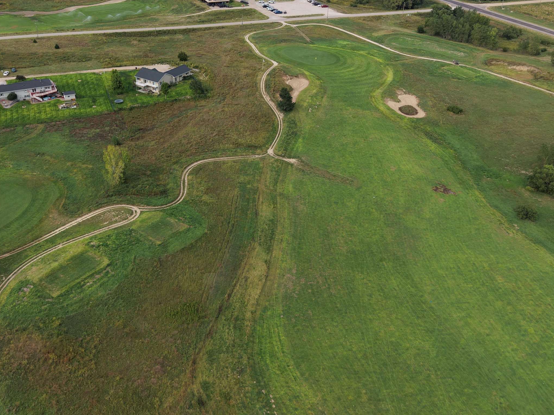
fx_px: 576
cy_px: 147
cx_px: 213
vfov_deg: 39.3
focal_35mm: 36
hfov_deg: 50.9
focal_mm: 8.67
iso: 170
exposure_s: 1/2500
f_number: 1.8
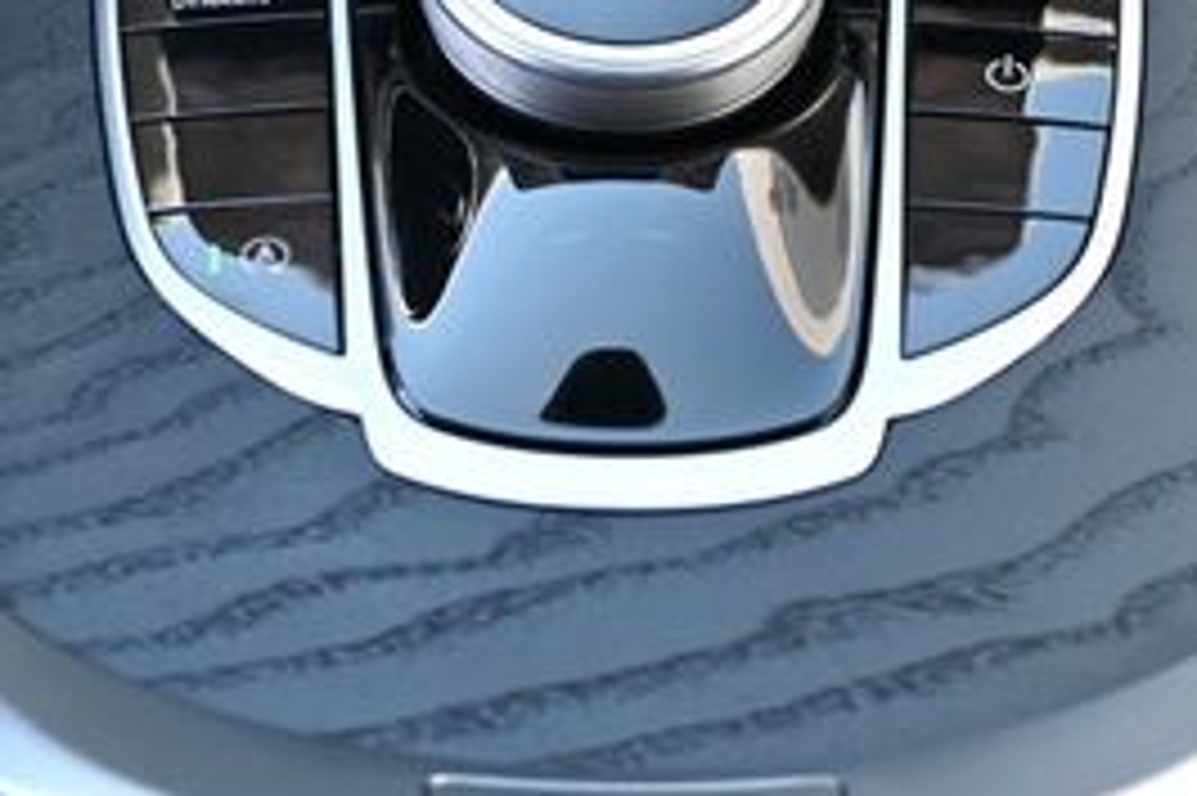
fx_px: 3961
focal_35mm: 119
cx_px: 576
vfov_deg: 11.3
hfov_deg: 17.2
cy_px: -148
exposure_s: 1/125
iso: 900
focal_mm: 33
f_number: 5
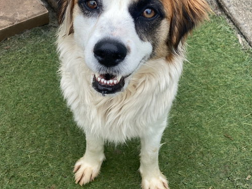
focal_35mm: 70
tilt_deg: -50.2
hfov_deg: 27.8
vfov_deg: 21.0
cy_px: 69
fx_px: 510
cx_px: 126
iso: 20
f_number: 2
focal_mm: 6
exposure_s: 1/222
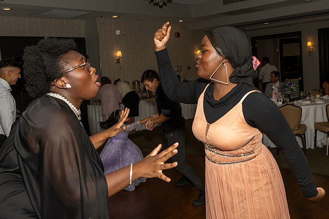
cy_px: 93
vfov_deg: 33.3
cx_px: 185
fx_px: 365
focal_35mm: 40
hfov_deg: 48.4
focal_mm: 22
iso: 1000
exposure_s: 1/250
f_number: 7.1
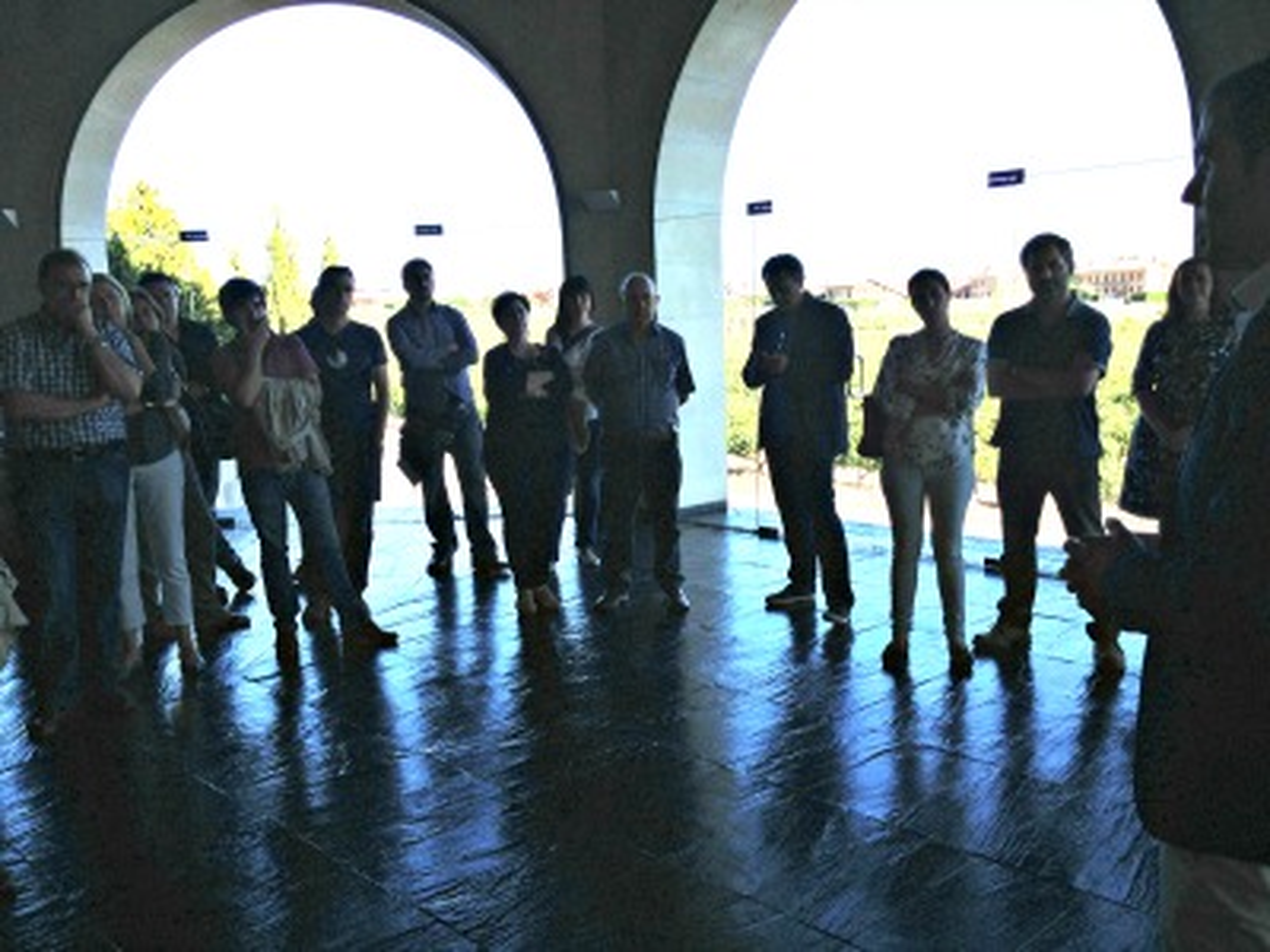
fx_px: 1211
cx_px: 635
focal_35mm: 33
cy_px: 476
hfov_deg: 55.4
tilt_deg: -8.9
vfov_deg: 42.9
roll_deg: +1.4
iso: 50
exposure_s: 1/559
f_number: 2.4
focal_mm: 4.12
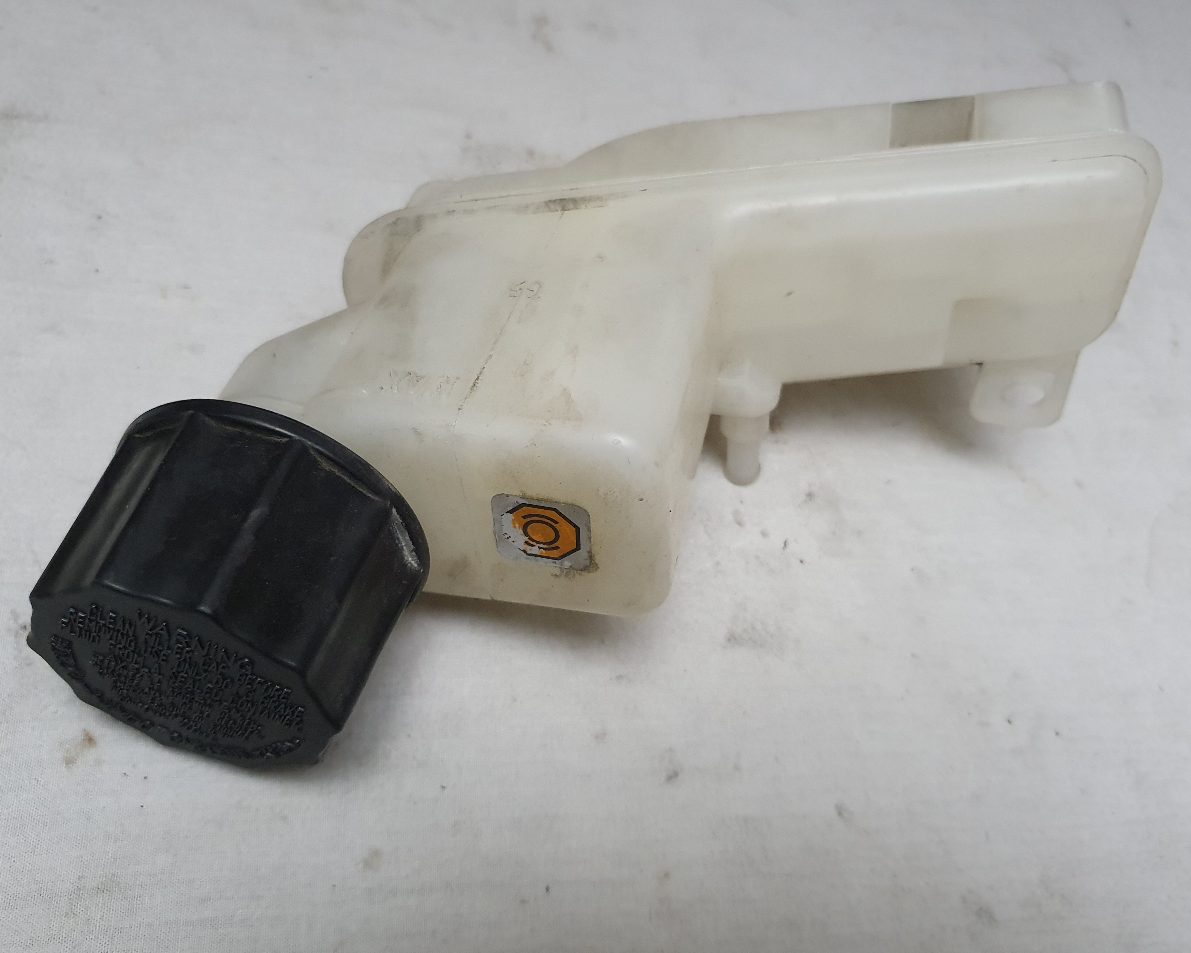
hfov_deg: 62.2
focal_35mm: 28
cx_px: 592
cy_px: 487
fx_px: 987
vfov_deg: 51.5
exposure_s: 1/50
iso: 500
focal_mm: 4.32
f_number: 1.5
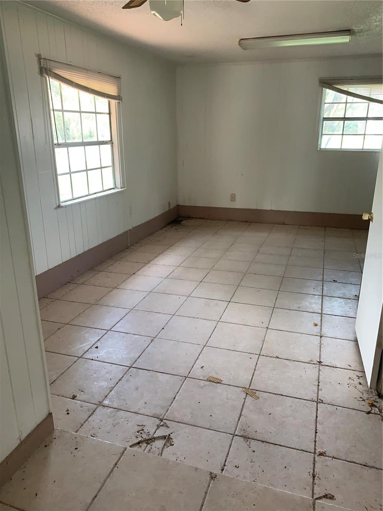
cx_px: 192
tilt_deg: -15.6
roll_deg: -0.2
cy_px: 256
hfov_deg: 53.1
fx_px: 384
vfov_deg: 67.3
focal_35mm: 26
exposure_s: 1/60
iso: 125
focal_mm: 4.25
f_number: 1.8
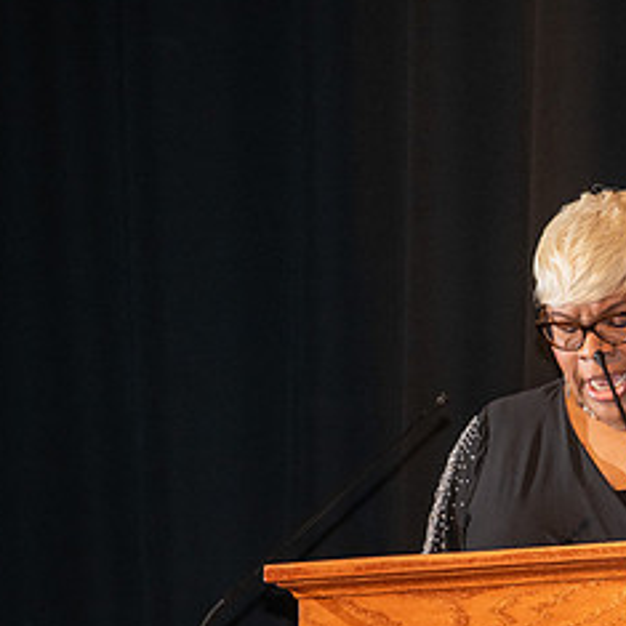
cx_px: 605
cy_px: 475
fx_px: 8573
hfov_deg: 4.2
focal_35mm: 419
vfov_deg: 4.2
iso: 1600
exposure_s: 1/125
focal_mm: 200
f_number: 4
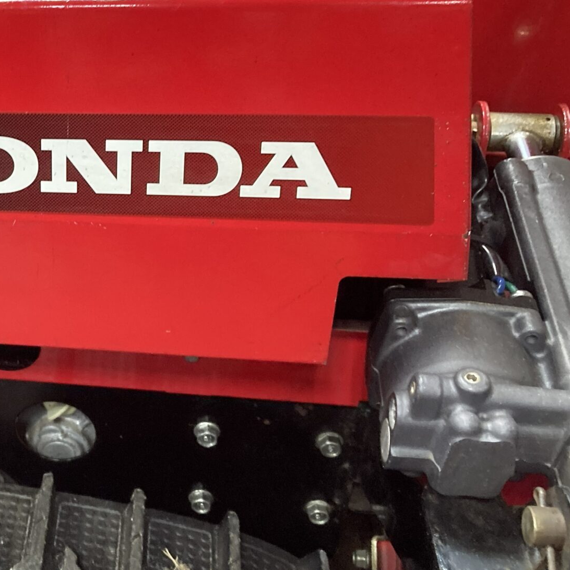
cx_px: -73
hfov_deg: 26.9
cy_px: 234
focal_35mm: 58
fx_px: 1081
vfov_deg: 29.5
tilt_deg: -35.0
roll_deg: -0.9
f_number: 1.8
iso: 250
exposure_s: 1/50
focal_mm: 3.99
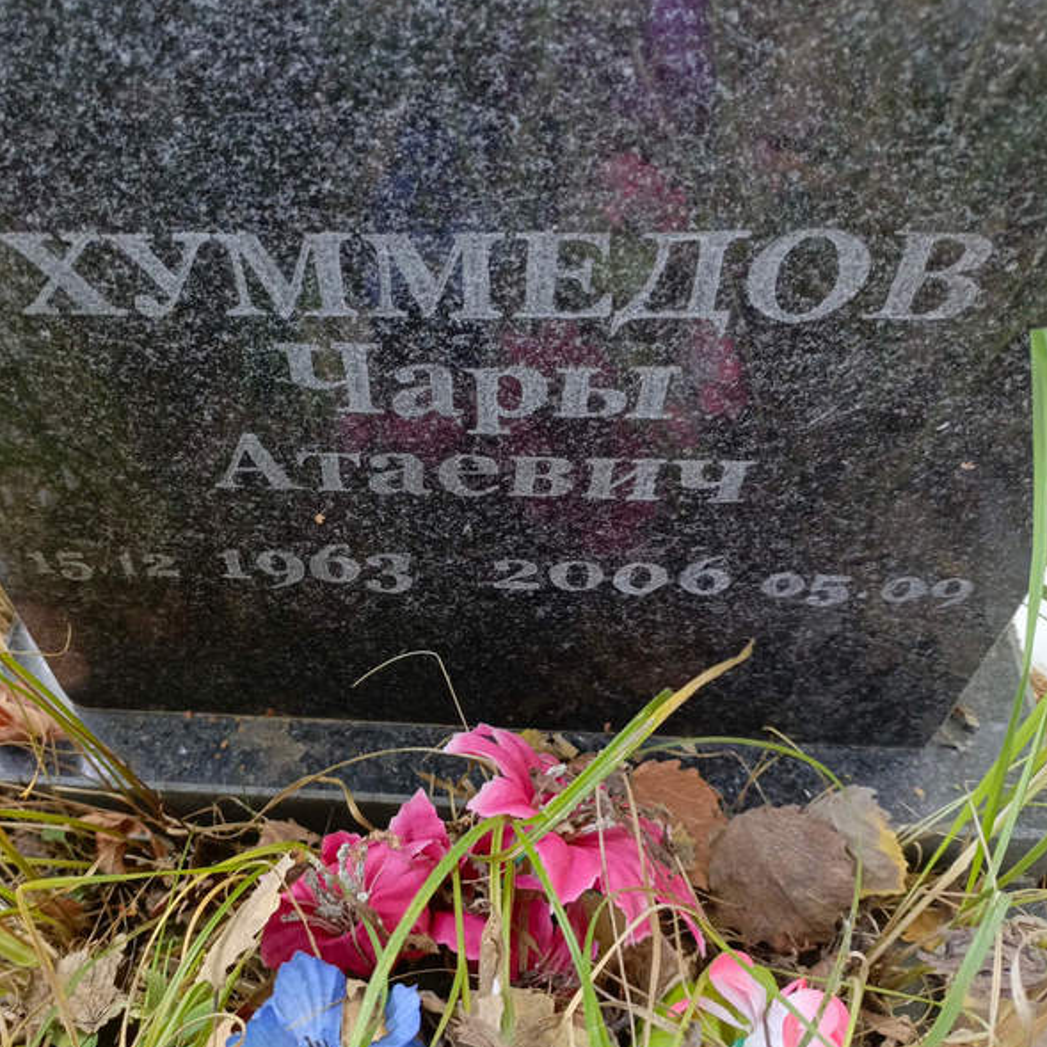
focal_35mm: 30
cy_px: 526
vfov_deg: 54.0
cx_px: 382
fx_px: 1027
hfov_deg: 53.3
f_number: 1.69
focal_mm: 4.76
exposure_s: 1/40
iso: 683
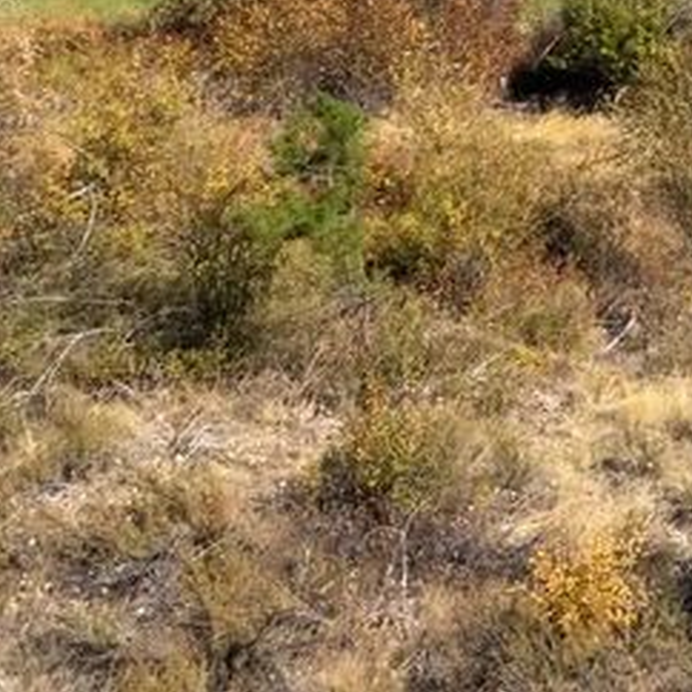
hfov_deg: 18.1
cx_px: 1187
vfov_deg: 20.4
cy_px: -160
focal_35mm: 79
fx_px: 1787
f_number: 2.8
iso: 100
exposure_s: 1/2500
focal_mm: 8.38
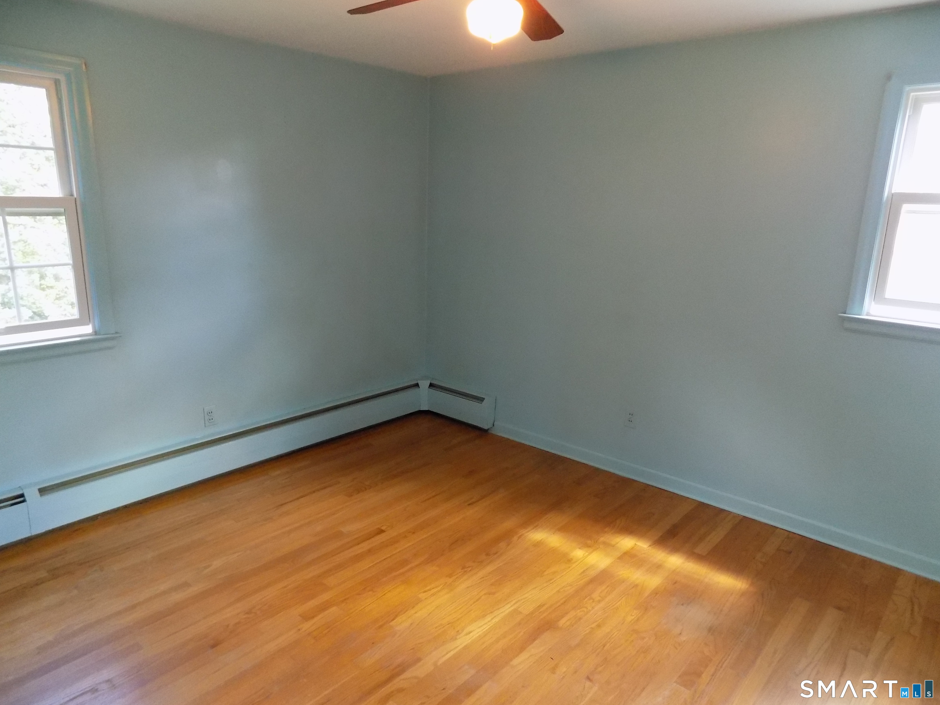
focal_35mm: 23
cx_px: 470
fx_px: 625
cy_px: 352
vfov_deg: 58.9
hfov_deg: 73.9
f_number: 3.1
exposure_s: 1/20
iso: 400
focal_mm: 4
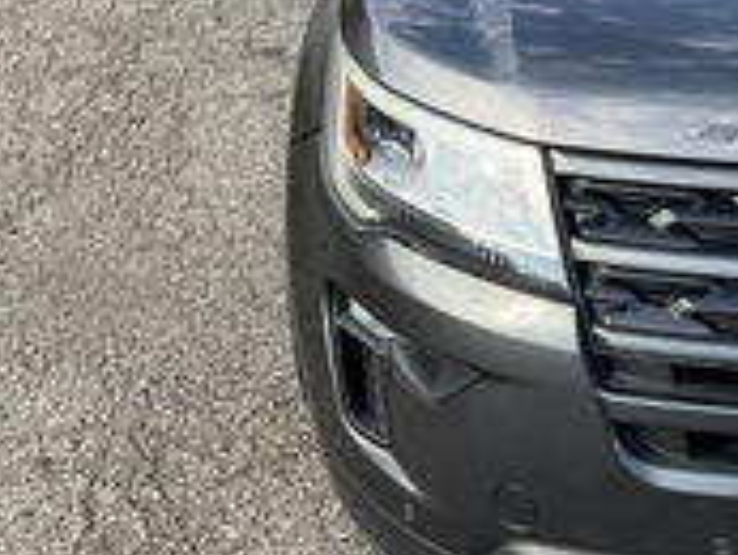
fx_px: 1429
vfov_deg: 21.7
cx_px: 840
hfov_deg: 26.4
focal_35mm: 67
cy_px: 111
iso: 25
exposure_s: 1/469
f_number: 1.8
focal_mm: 3
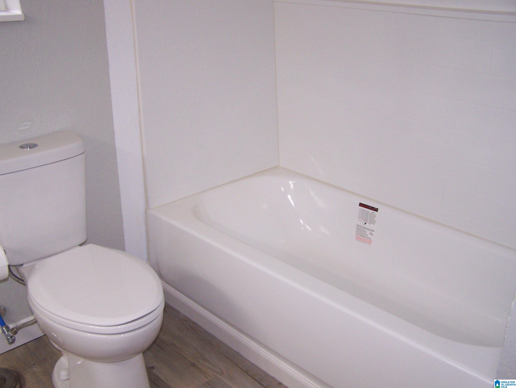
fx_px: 567
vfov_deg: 37.8
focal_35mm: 38
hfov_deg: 48.9
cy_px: 194
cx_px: 258
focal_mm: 6.3
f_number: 2.8
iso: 160
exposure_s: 1/60
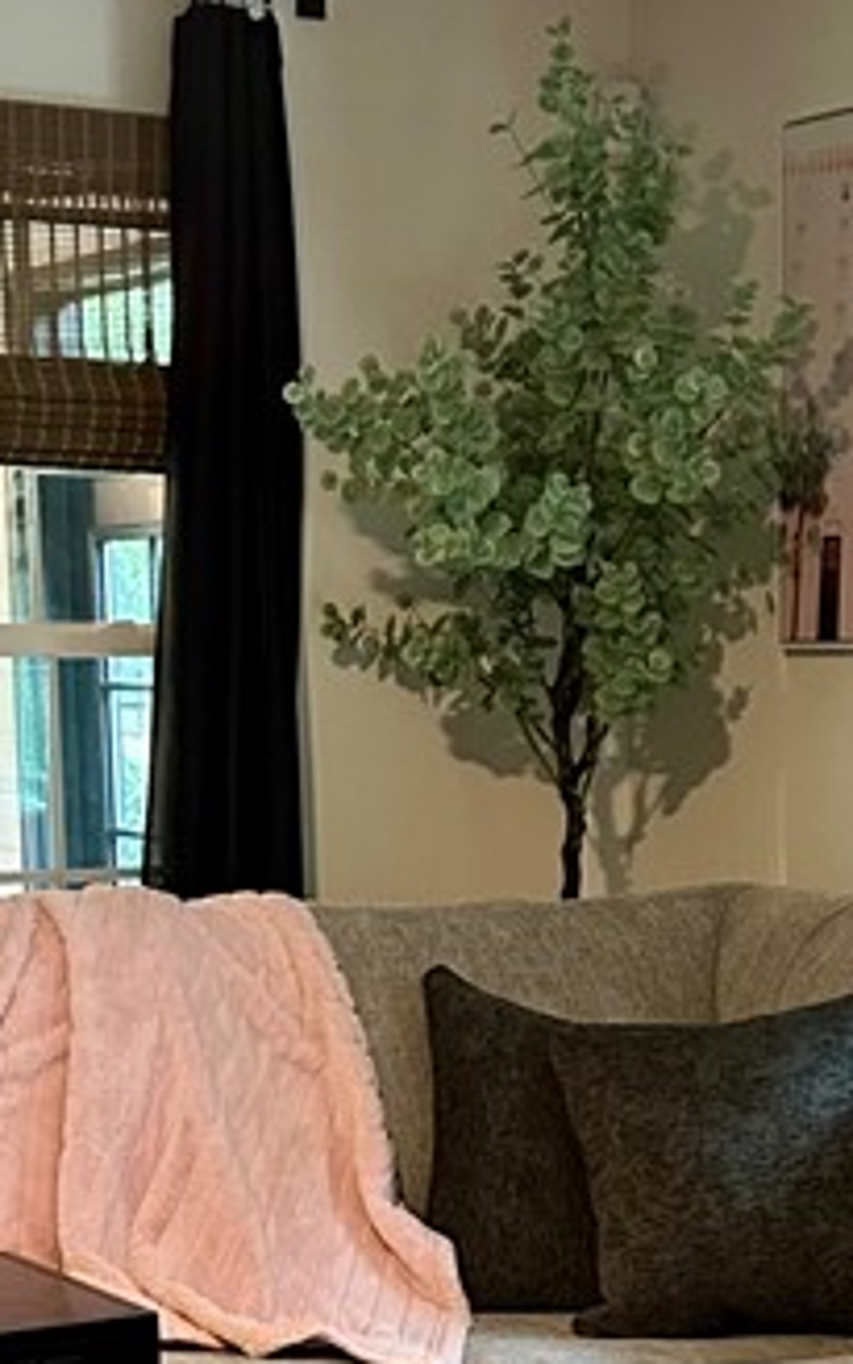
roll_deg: +0.1
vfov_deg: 23.3
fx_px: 3199
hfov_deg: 15.1
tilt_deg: -11.8
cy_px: 1289
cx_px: 687
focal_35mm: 86
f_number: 1.5
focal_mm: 5.7
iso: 400
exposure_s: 1/60
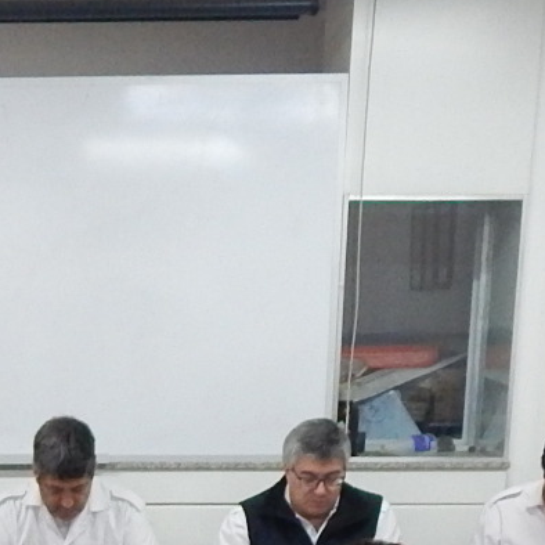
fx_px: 1995
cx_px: -112
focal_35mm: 112
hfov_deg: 15.0
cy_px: 905
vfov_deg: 14.2
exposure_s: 1/30
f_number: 3
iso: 360
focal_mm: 4
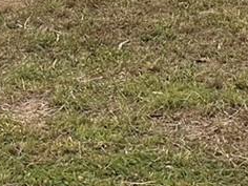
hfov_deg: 12.0
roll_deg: +0.6
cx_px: -13
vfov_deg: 8.5
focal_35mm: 163
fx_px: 1168
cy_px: -219
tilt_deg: +2.8
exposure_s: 1/2809
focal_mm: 6.86
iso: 80
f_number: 1.78
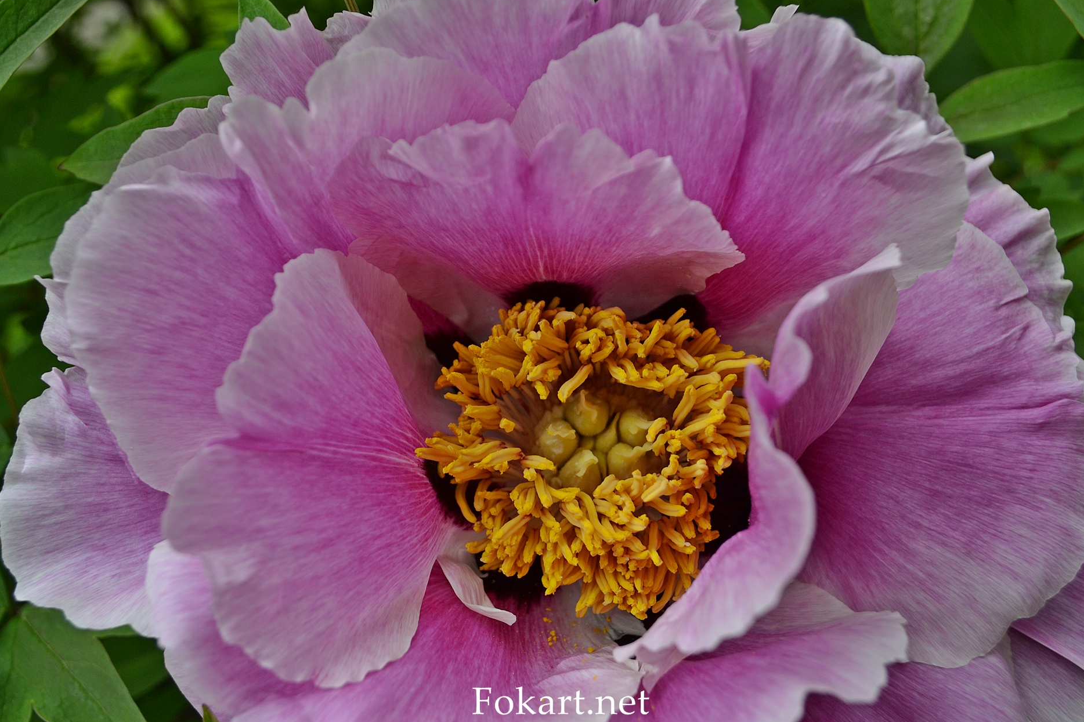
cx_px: 547
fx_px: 1114
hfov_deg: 51.9
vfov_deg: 35.9
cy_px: 362
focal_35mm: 37
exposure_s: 1/125
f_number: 5.6
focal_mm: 24
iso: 180
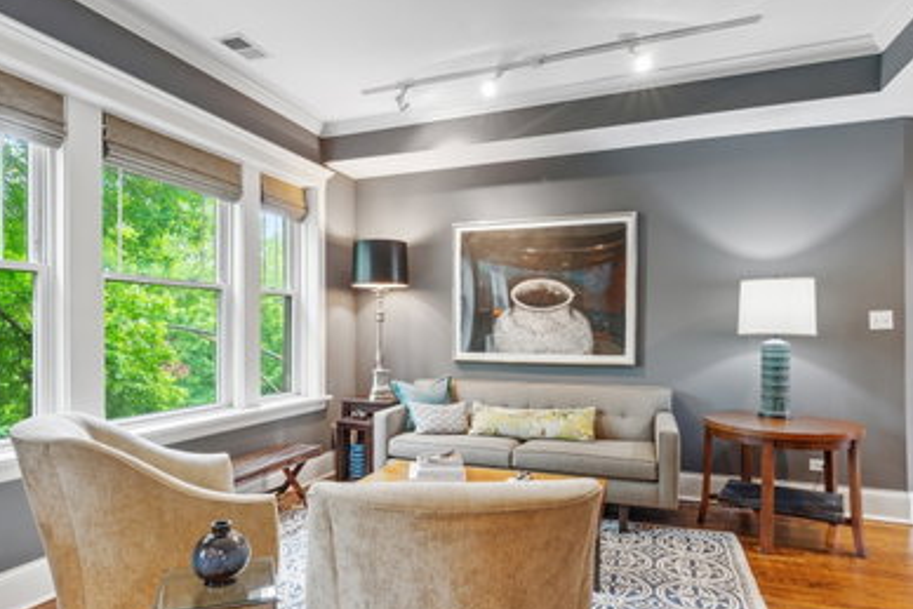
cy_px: 303
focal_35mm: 21
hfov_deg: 81.1
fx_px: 533
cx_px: 432
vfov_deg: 59.5
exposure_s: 1/6
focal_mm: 17
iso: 200
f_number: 8
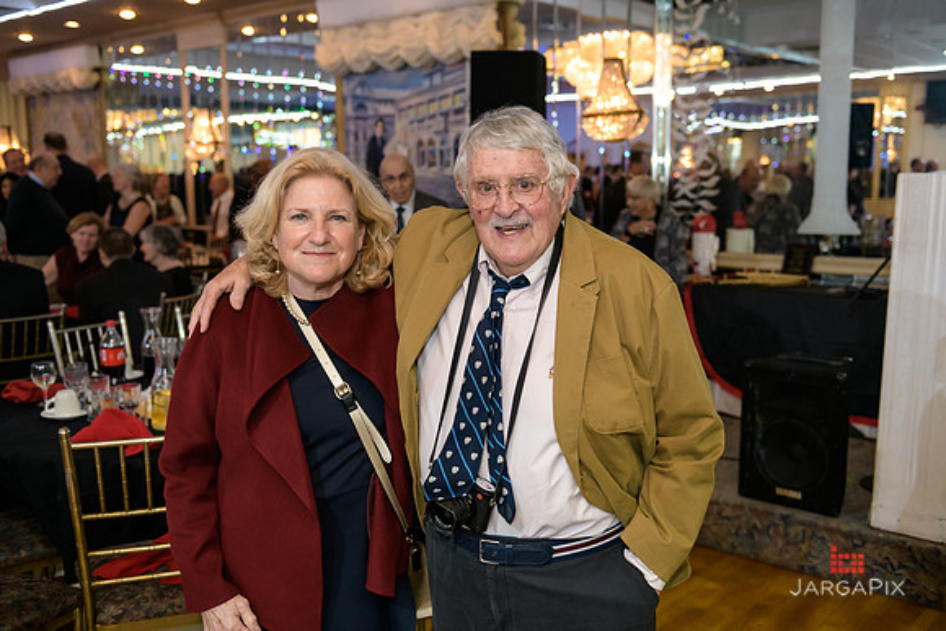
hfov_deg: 53.1
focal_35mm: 36
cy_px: 316
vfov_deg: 36.9
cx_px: 473
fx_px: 946
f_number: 3.2
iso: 1600
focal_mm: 36
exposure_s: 1/125
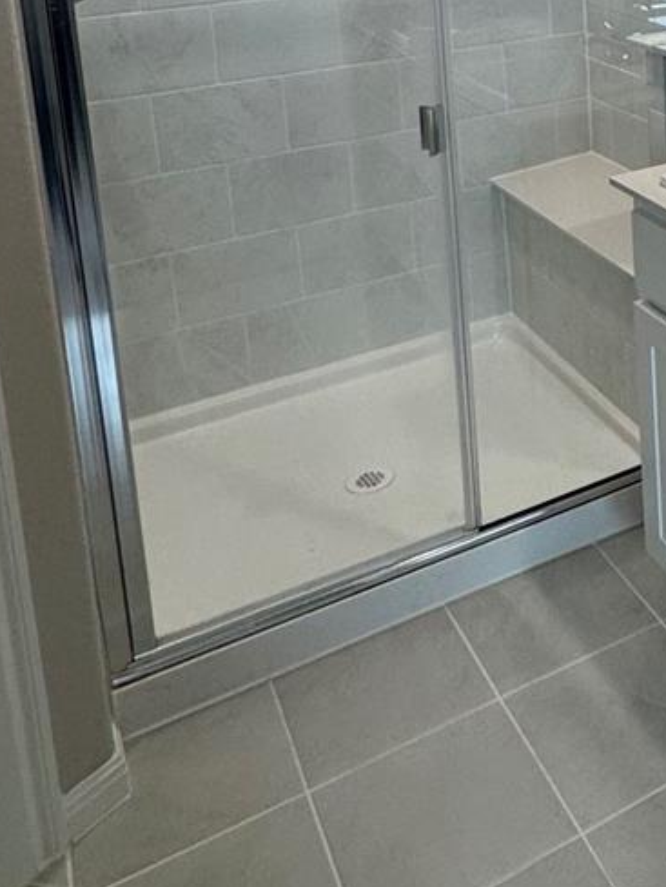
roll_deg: +2.7
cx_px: 735
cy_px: -2
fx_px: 1128
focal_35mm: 44
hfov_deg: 29.6
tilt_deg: -9.0
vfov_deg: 38.2
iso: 160
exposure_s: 1/120
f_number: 2.2
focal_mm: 2.22
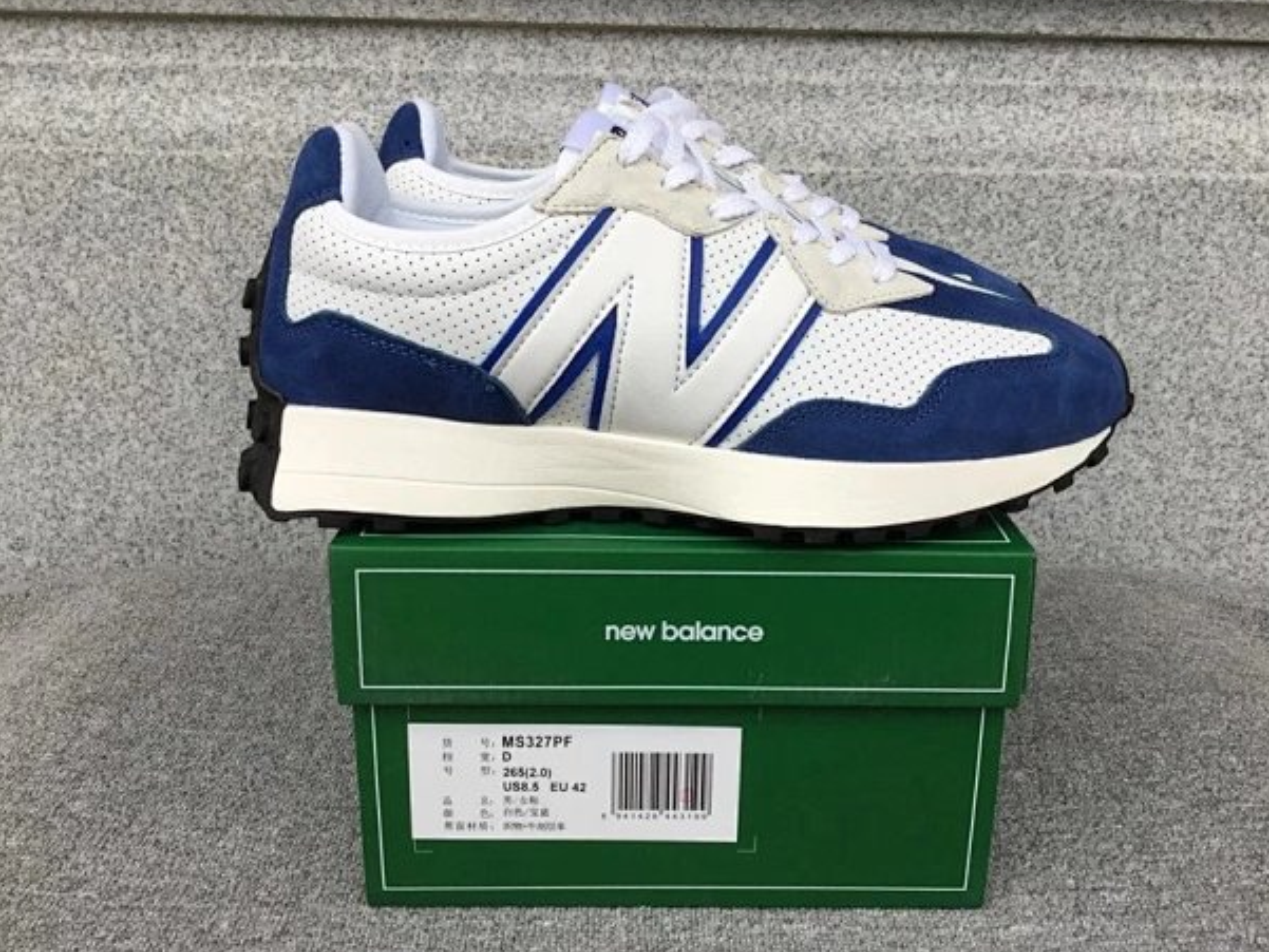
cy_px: 477
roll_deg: -1.4
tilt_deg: -16.5
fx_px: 1210
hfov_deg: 55.3
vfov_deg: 43.0
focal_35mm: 33
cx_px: 669
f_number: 2.4
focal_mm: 3.3
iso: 25
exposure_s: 1/105
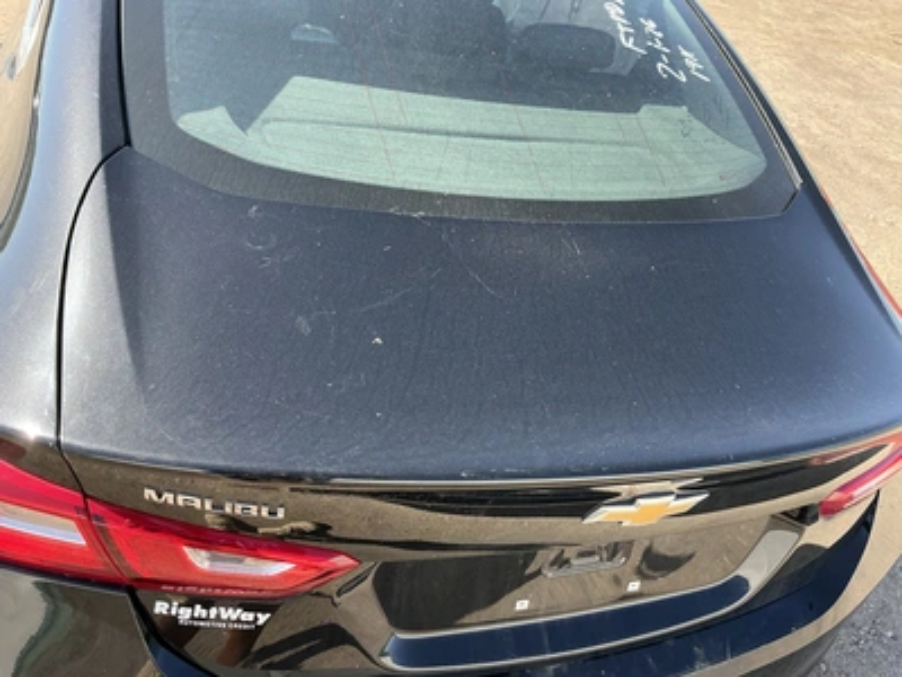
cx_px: 451
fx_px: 730
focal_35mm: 28
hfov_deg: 63.4
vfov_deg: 49.7
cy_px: 338
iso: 25
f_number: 1.8
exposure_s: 1/231
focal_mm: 3
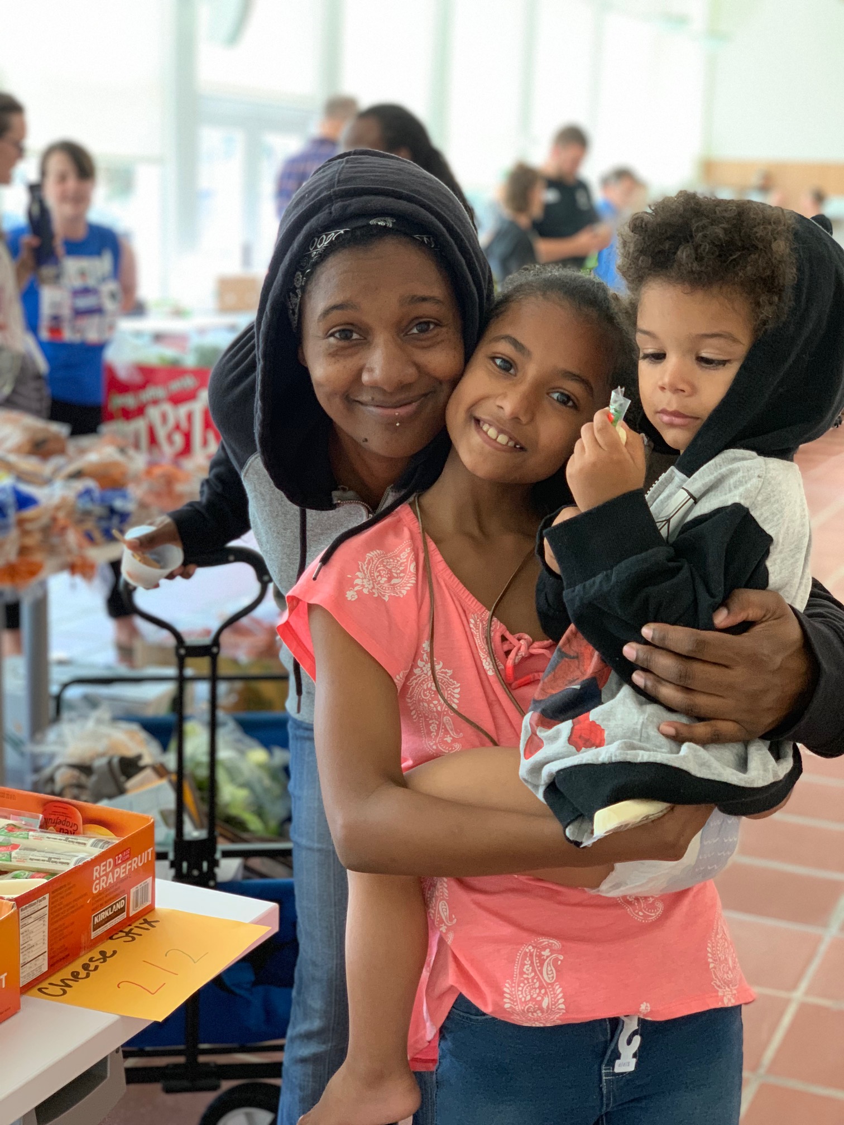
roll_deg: -1.8
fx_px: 1690
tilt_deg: -11.6
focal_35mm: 52
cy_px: 562
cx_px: 422
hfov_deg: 28.0
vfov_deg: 36.8
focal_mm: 6
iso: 400
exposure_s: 1/60
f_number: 2.4
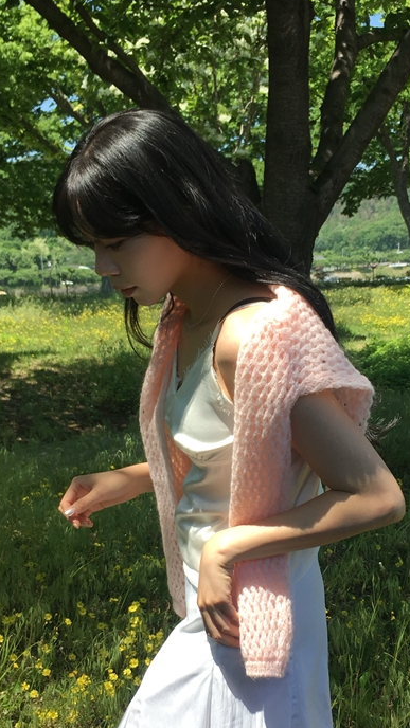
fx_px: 947
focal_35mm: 49
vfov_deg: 42.0
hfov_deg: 24.4
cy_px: 413
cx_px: 251
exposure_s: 1/874
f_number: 2.2
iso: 25
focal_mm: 4.15
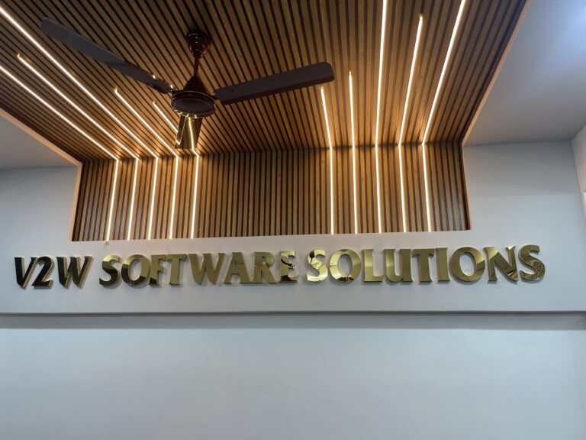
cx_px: 293
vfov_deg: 54.9
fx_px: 423
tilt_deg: +14.5
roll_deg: +0.0
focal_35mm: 25
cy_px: 220
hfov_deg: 69.4
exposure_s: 1/100
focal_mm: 5.1
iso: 125
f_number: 1.6
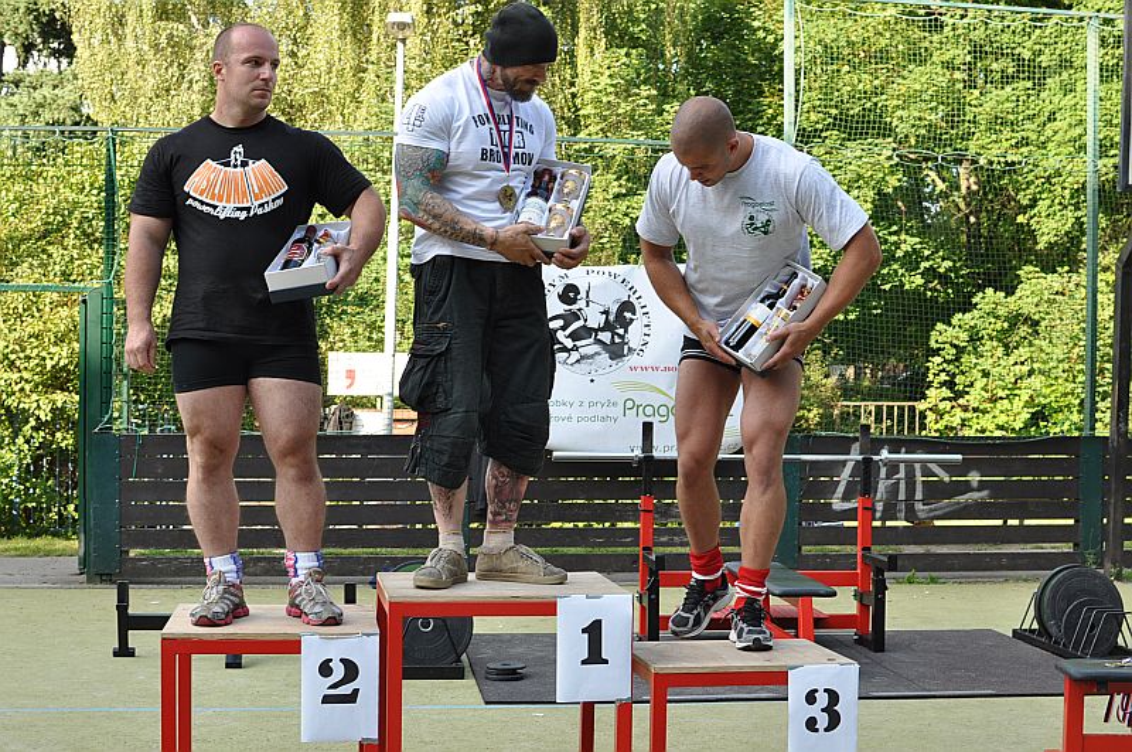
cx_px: 566
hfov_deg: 37.9
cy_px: 376
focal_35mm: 52
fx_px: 1648
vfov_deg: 25.7
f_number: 6.3
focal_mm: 35
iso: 400
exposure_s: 1/200
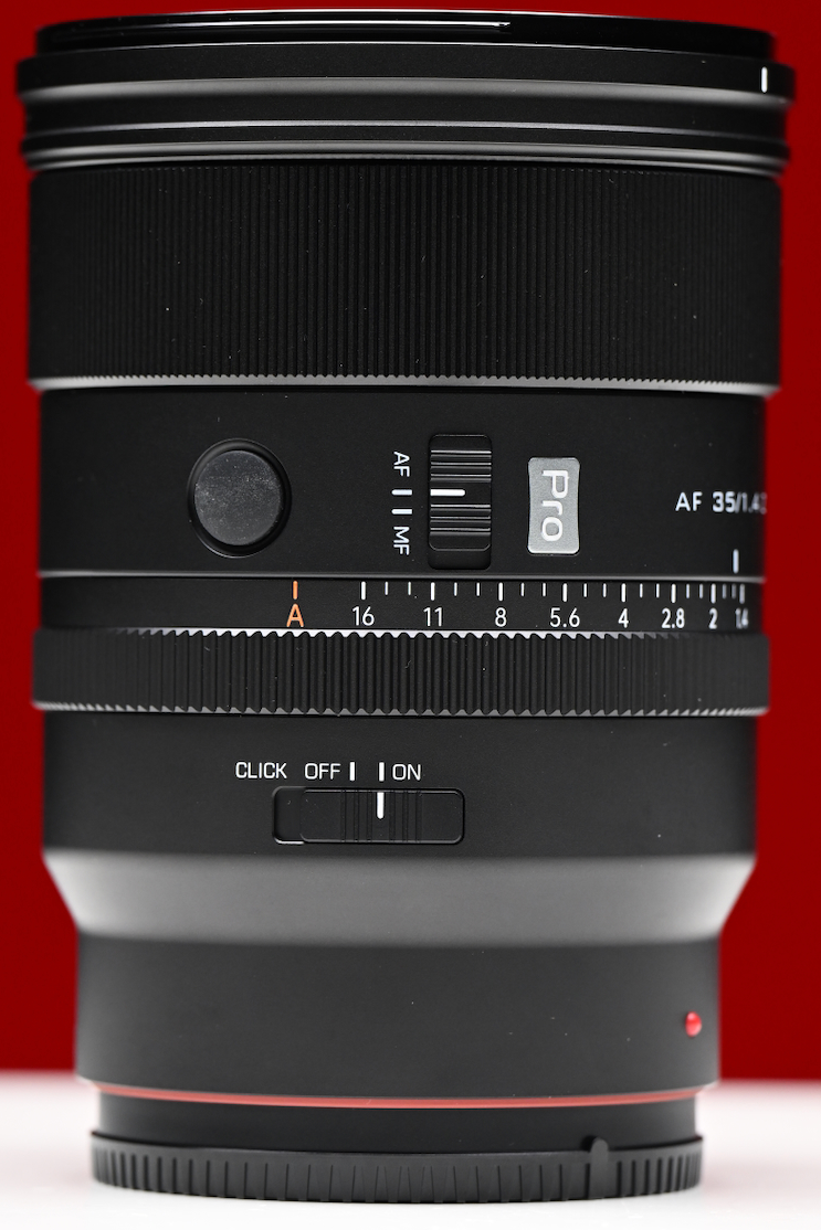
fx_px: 7933
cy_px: 643
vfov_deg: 8.9
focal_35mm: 232
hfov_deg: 5.9
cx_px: 397
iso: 800
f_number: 6.3
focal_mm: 135
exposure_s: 1/60
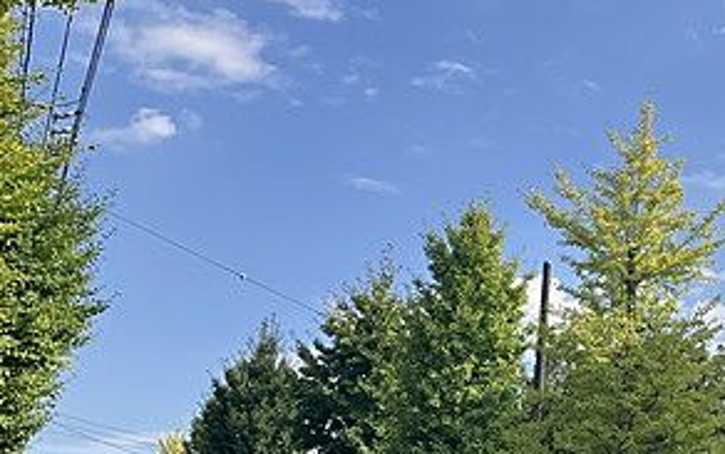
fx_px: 1285
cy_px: 278
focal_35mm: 65
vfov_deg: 20.0
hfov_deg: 28.8
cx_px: 782
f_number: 1.8
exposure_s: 1/1869
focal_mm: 3.99
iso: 32
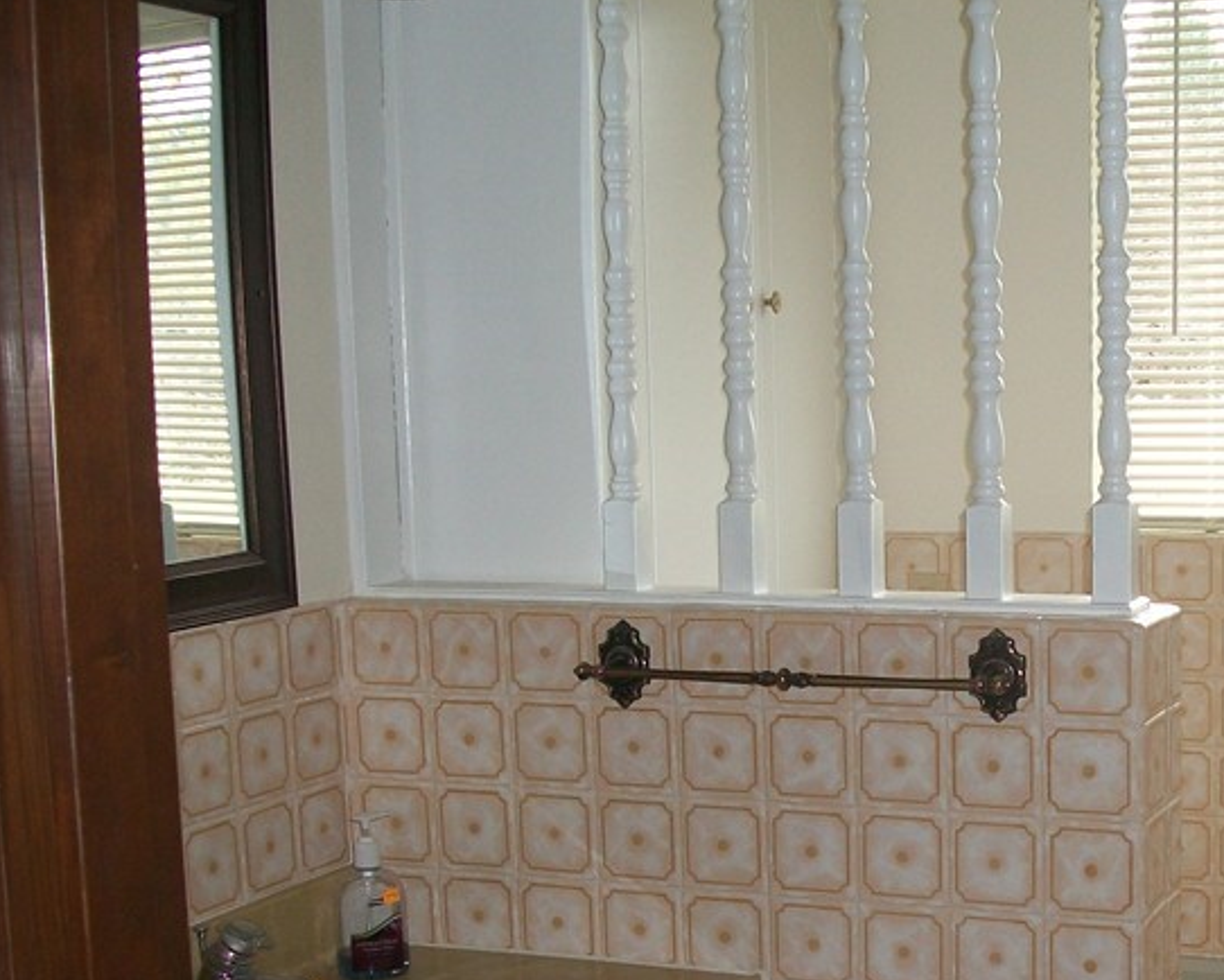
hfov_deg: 31.4
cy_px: 736
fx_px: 2138
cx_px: 917
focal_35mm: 59
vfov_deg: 25.5
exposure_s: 1/30
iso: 80
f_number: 2.9
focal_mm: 5.7
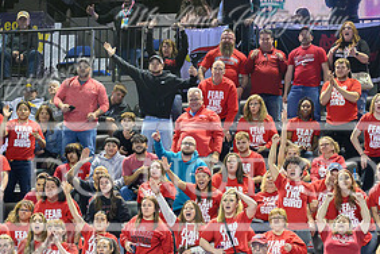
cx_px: 205
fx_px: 2280
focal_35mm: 216
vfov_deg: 6.3
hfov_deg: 9.5
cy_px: 233
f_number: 2.8
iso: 2500
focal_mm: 81
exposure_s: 1/500
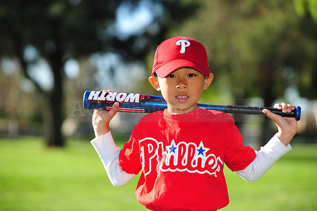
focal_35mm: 130
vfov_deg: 10.5
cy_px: 106
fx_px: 1144
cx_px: 158
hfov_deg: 15.8
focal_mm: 130
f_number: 4.5
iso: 200
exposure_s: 1/800
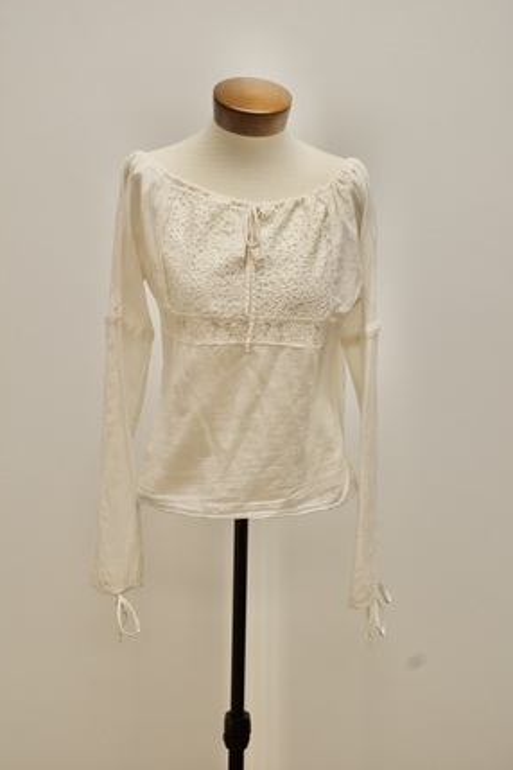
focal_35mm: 63
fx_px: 1347
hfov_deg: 21.6
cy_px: 386
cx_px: 251
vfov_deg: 31.9
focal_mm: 40
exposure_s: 1/125
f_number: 8
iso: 1600
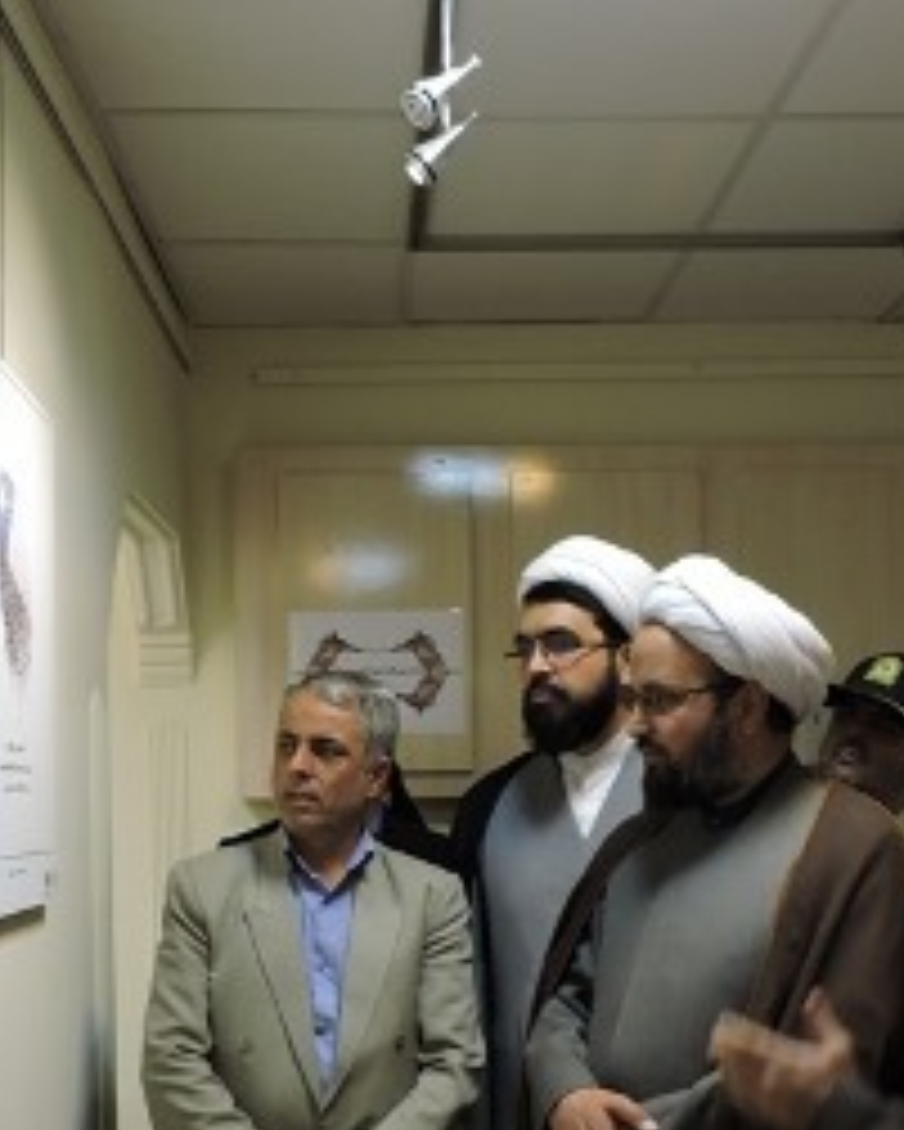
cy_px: 788
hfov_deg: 34.1
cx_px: 409
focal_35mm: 44
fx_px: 1471
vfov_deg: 41.2
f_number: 3
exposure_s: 1/30
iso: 180
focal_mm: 4.3
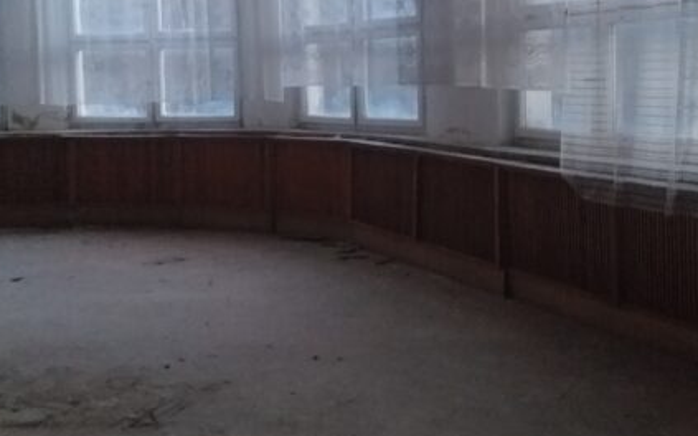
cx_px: 370
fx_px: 989
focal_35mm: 52
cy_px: 117
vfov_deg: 24.6
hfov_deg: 38.9
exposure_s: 1/17
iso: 640
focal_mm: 3.6
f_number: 1.9
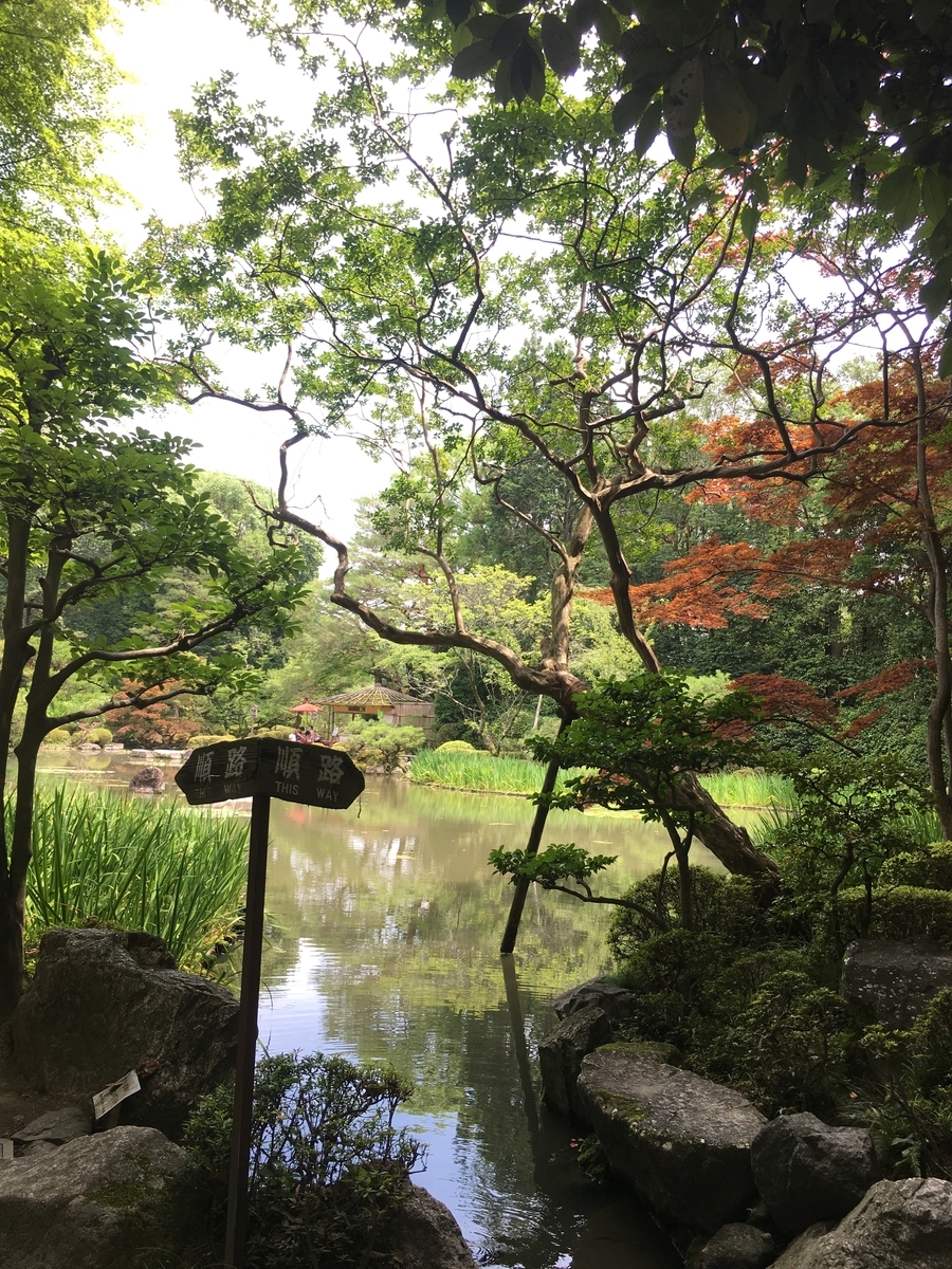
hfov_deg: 48.2
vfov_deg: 61.7
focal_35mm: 29
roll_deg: -2.6
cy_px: 634
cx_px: 476
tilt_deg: +6.2
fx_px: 1063
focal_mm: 4.15
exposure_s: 1/281
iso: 25
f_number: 2.2
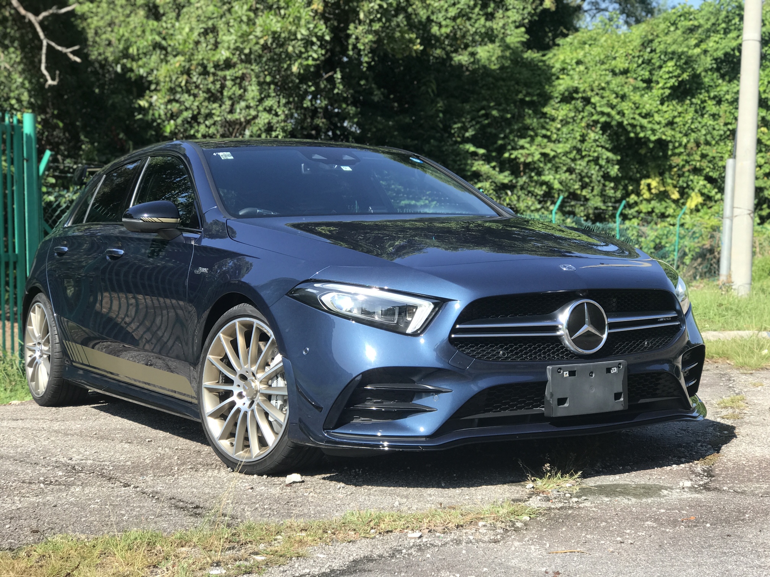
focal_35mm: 57
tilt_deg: -2.1
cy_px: 288
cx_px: 385
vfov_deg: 25.7
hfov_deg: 33.8
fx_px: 1268
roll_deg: +1.1
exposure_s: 1/372
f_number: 2.8
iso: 20
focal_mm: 6.6
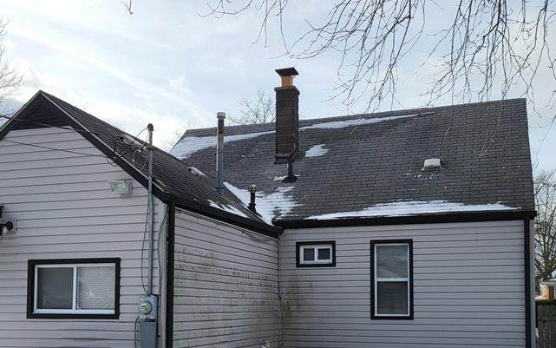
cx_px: 278
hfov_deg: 45.3
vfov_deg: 28.6
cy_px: 279
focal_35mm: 44
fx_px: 667
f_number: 1.8
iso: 40
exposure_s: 1/2607
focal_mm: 5.4
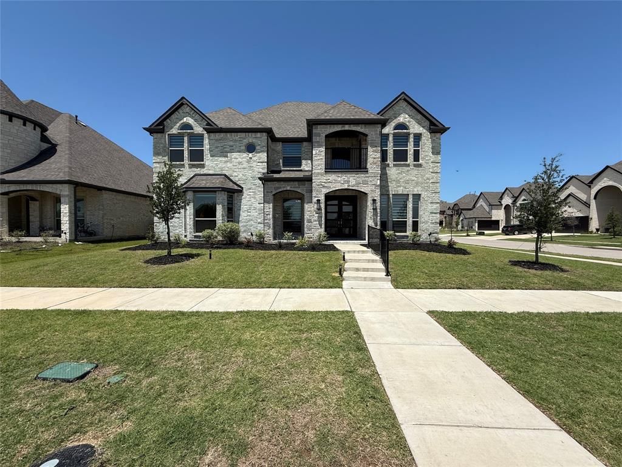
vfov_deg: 85.7
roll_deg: -0.4
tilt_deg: -1.8
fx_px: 252
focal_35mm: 14
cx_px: 311
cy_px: 234
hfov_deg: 102.1
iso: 50
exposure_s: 1/3125
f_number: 2.2
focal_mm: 2.22
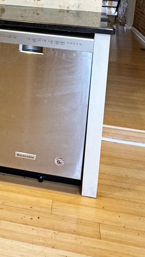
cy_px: -1
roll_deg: -4.3
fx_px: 321
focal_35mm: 47
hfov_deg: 24.9
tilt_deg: -4.2
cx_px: 24
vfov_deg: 38.7
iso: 200
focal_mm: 2.22
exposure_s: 1/60
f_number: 2.2
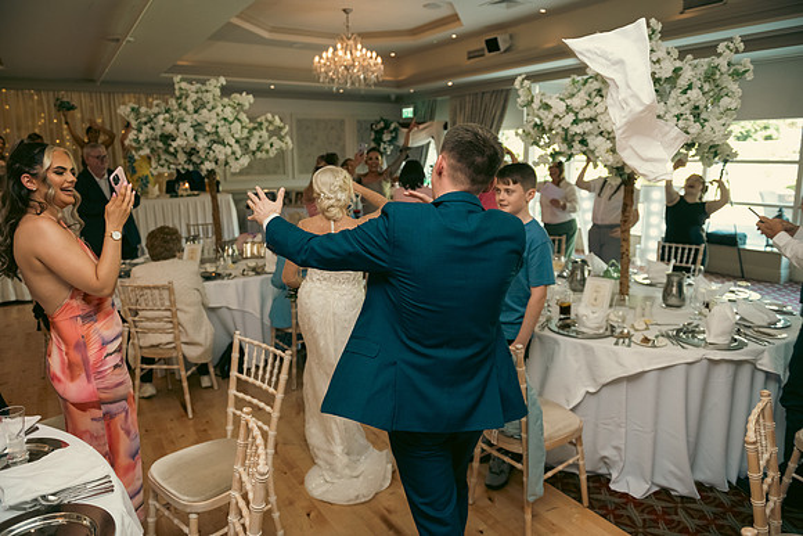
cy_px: 268
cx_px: 402
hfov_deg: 73.7
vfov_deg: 53.2
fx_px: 535
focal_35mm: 24
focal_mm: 24
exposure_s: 1/160
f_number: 3.5
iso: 800
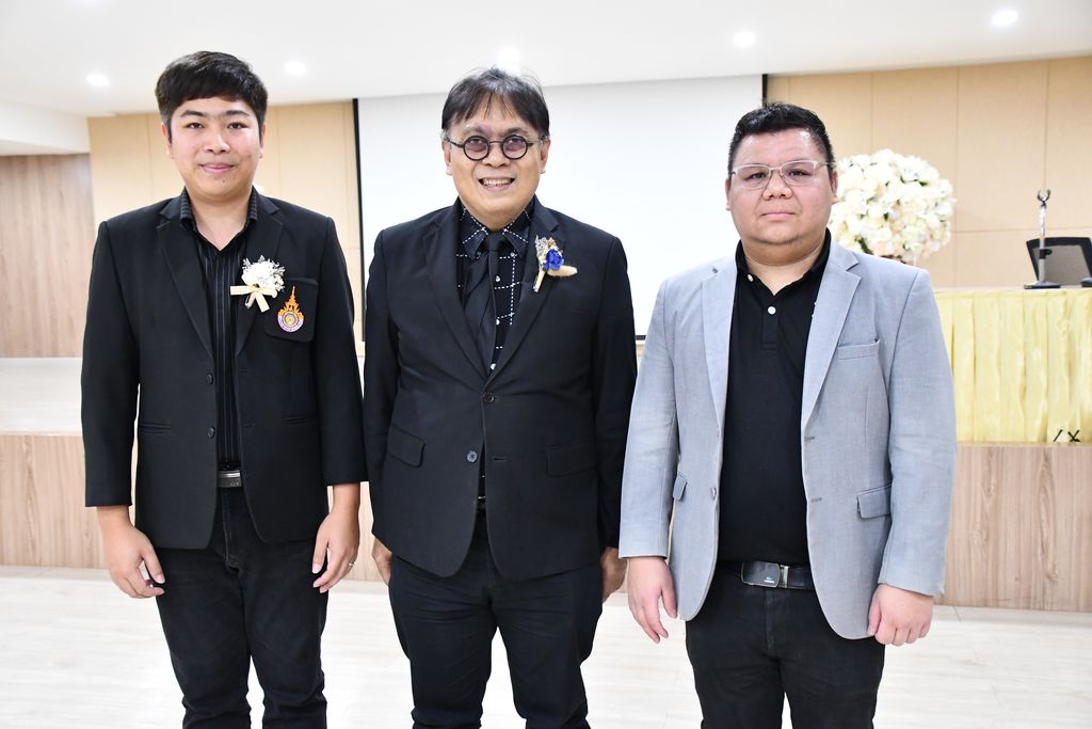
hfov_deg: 53.1
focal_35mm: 36
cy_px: 364
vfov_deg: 36.9
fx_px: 1092
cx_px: 546
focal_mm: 24
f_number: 3.8
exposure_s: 1/60
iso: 3200
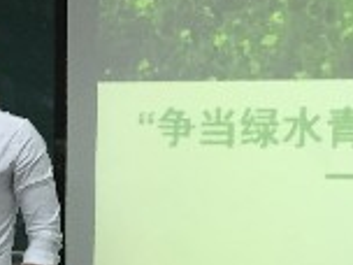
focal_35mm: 153
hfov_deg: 12.9
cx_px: 84
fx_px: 1560
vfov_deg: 9.6
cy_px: 309
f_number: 2.2
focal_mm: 4.15
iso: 125
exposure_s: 1/33
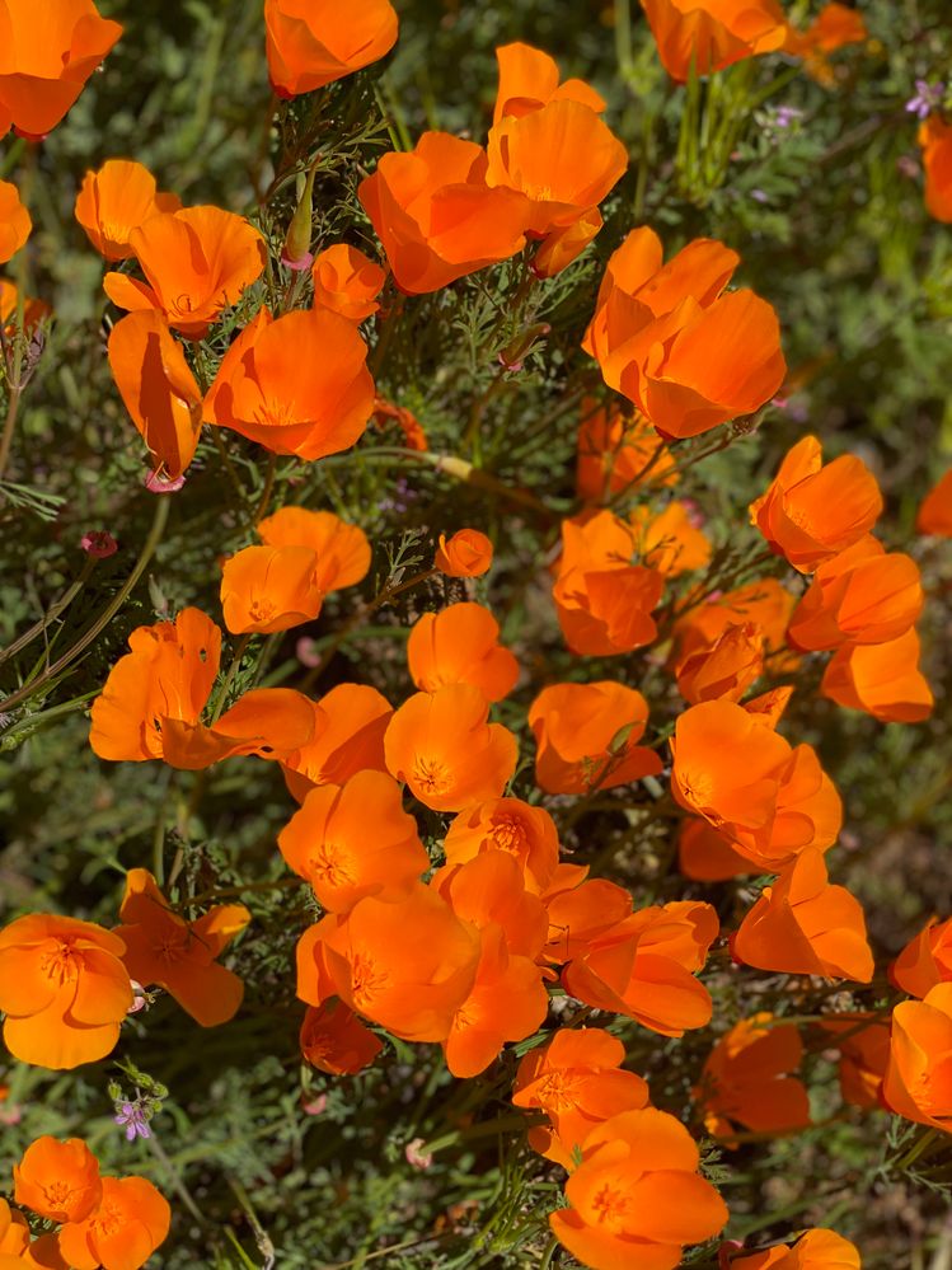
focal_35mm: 52
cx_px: 476
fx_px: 1907
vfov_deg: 36.8
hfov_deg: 28.0
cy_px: 635
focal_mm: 6
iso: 20
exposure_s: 1/1453
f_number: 2
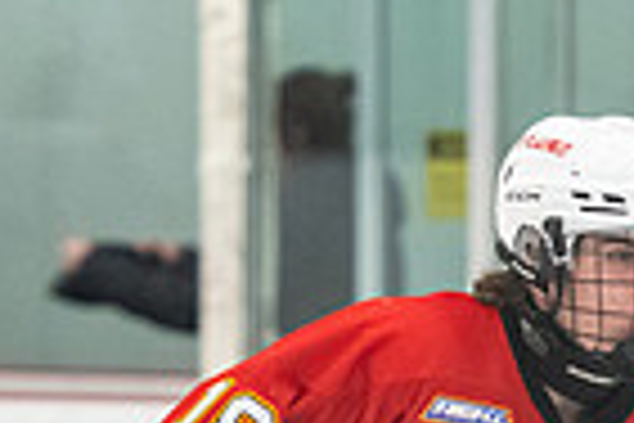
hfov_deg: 2.4
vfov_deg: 1.6
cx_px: 641
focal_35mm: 849
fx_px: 14951
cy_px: 961
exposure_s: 1/800
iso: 3200
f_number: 2.8
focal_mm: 150
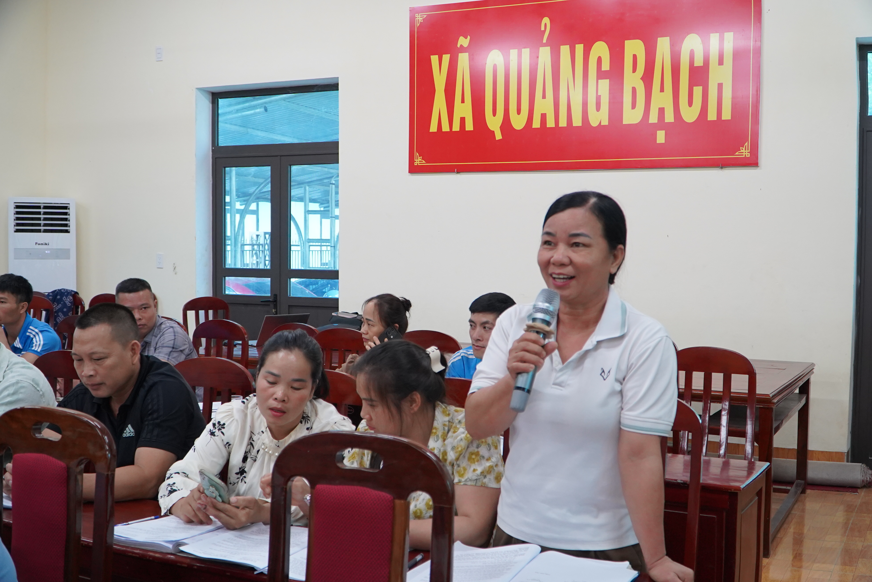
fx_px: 872
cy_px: 291
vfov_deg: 36.9
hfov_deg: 53.1
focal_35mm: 36
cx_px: 436
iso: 2000
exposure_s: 1/160
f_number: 4
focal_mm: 24
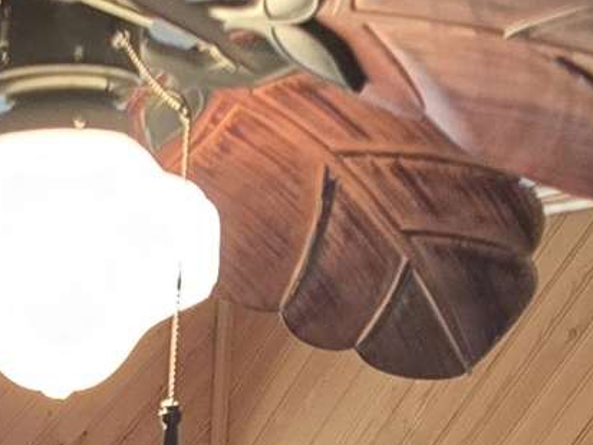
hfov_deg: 11.3
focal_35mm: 171
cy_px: 1338
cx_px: -125
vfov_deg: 7.6
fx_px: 2930
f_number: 1.7
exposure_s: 1/120
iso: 200
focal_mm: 6.3
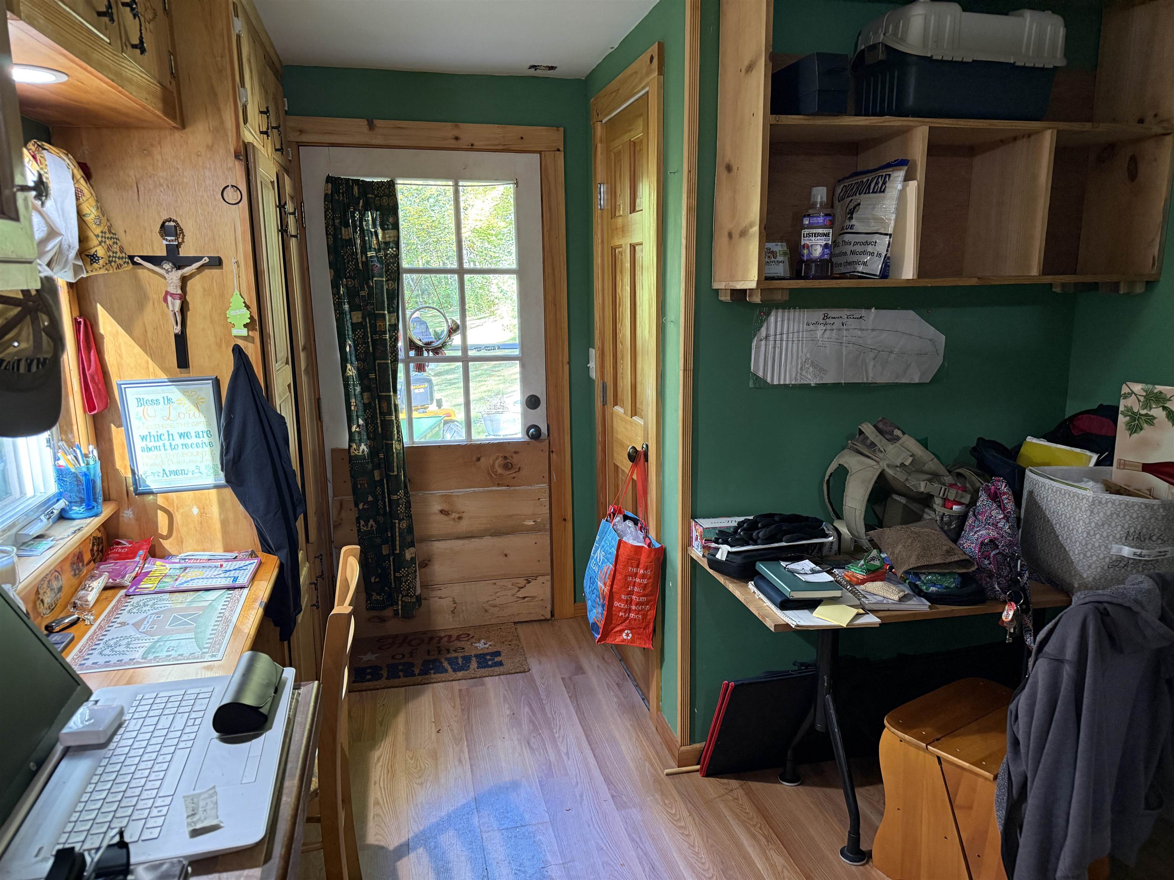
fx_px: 814
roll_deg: +0.1
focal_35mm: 24
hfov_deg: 71.6
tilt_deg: -11.4
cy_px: 440
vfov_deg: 56.8
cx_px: 587
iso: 400
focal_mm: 6.76
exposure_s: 1/60
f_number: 1.78
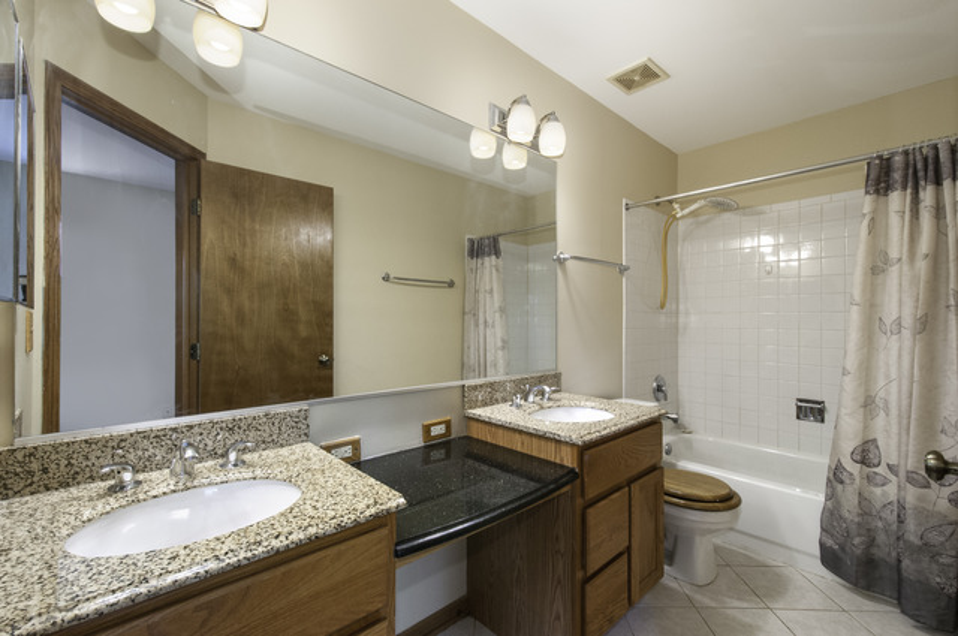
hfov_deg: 100.5
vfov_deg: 77.2
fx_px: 399
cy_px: 318
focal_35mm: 15
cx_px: 479
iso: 640
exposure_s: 1/250
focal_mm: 10
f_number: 9
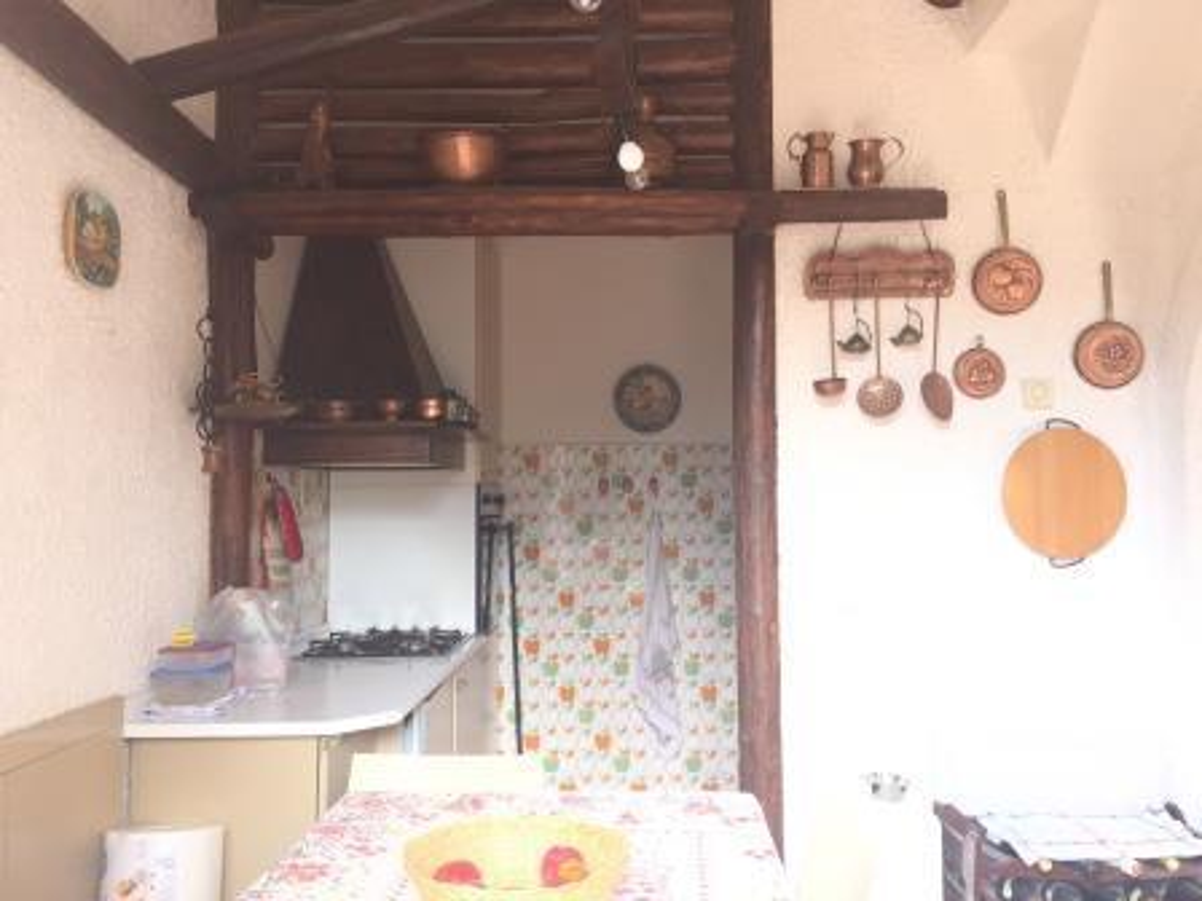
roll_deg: -0.5
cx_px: 601
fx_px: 1007
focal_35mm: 29
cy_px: 450
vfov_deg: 48.2
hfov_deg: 61.7
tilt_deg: +3.4
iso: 40
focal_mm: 4.15
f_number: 2.2
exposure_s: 1/100
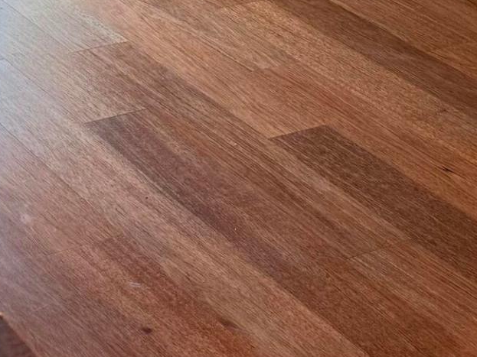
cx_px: 160
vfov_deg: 11.7
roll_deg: -2.8
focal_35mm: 111
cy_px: -404
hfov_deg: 17.7
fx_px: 1529
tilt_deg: -6.6
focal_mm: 6.76
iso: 160
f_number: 1.78
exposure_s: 1/60
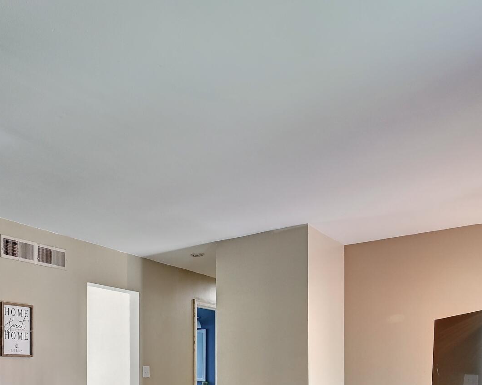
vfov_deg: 36.1
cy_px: 386
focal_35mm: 37
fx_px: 528
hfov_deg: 45.4
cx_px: 68
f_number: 8
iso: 400
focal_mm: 14
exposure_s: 1/1.25
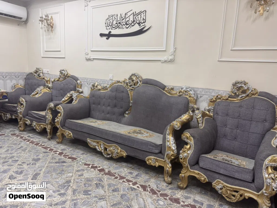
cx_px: 138
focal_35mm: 24
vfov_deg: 56.8
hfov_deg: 71.6
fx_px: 192
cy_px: 104
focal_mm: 6.76
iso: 125
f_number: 1.78
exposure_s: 1/51
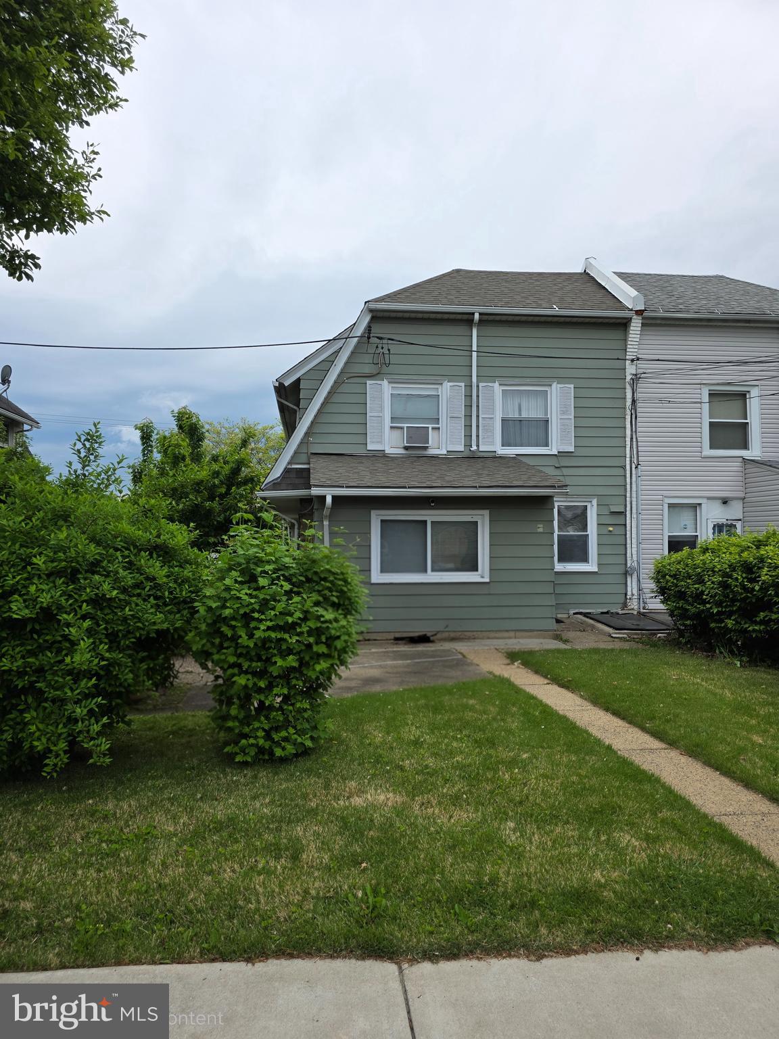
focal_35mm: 23
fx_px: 690
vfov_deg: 73.9
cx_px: 390
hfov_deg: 58.9
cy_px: 520
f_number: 1.7
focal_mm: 6.3
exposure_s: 1/3333
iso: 80
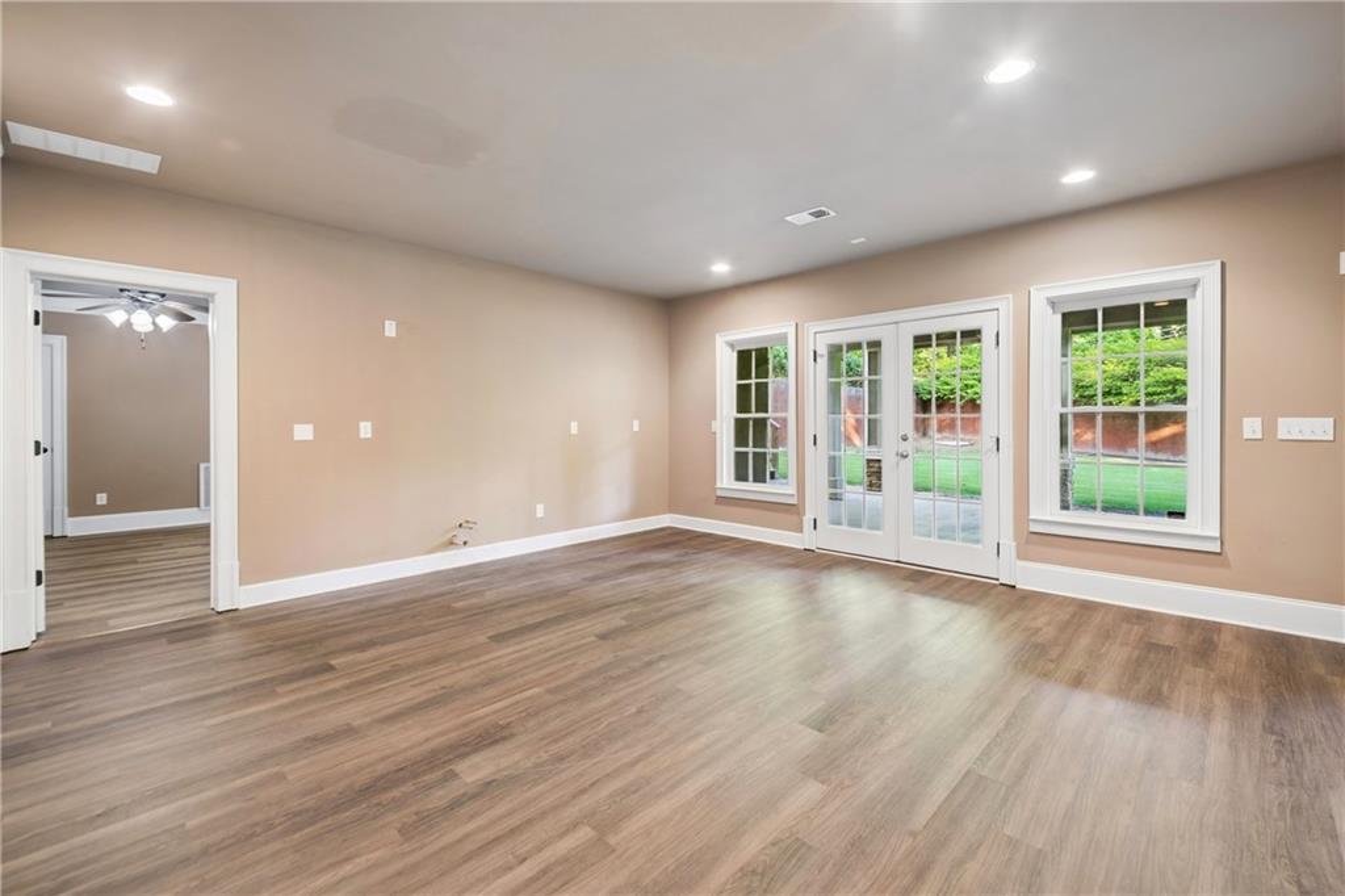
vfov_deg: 77.3
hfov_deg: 100.4
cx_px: 672
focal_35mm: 15
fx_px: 560
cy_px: 448
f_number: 8
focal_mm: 15
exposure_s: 1/10
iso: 400
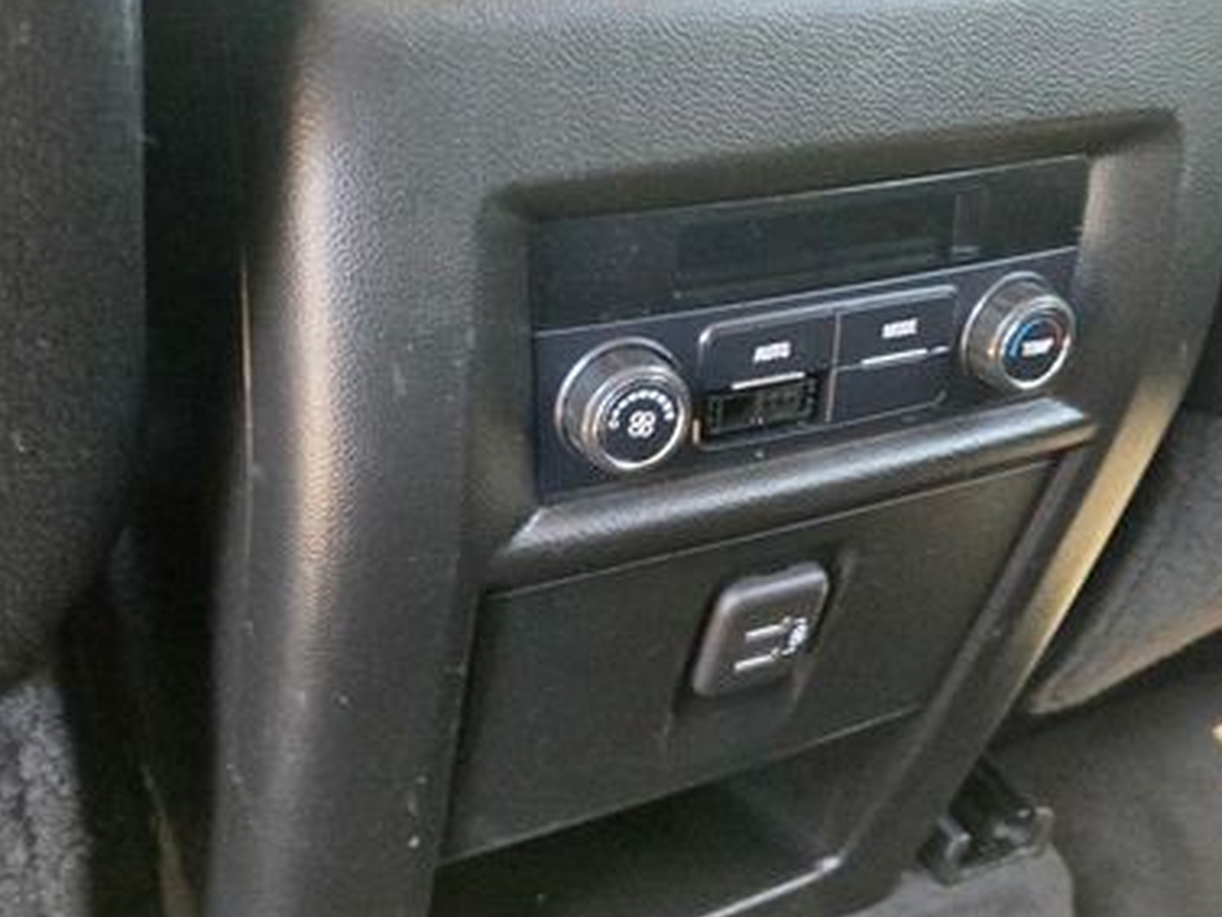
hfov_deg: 47.8
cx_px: 668
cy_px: 480
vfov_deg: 36.8
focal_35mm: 39
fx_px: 1377
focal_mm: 5.4
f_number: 1.8
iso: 1600
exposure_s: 1/100
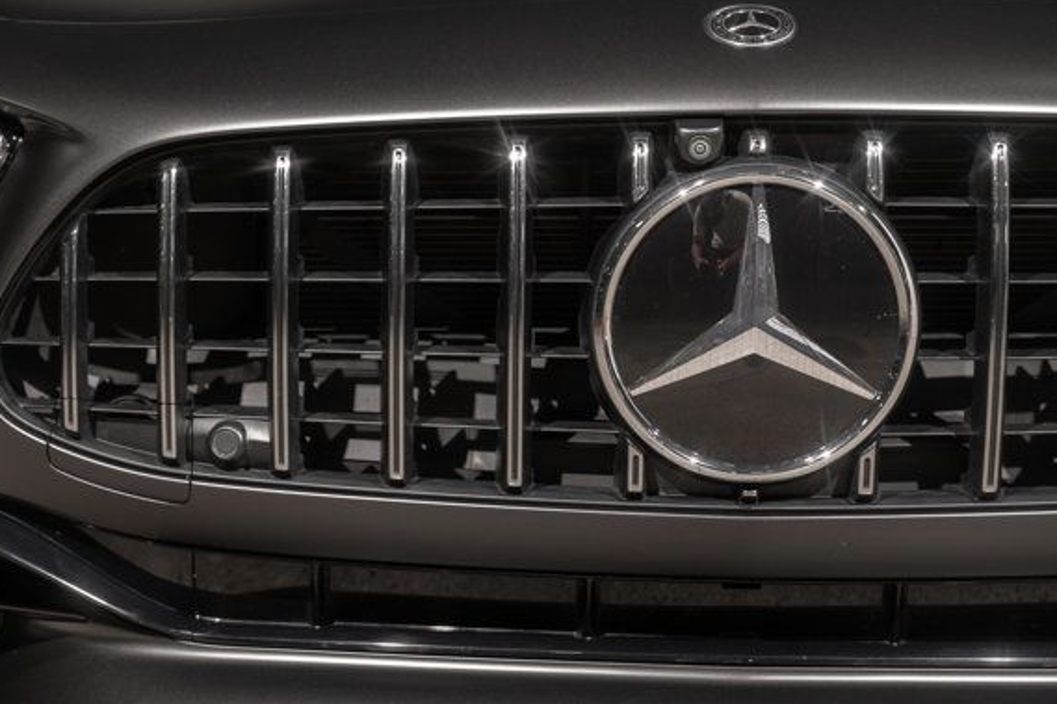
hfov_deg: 20.5
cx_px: 273
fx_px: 2906
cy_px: 419
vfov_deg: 13.8
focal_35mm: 99
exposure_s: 1/50
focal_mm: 55
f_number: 4.5
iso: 200
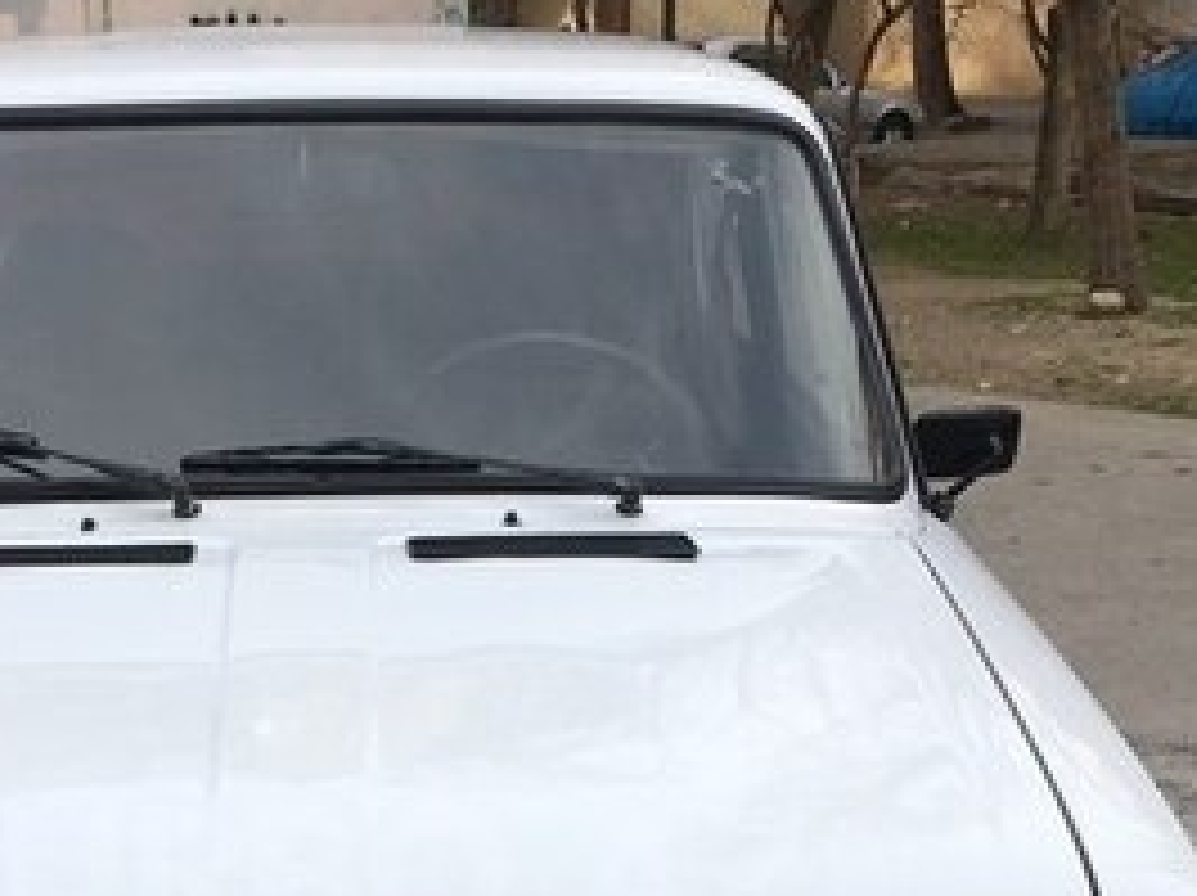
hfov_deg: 26.8
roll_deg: +0.9
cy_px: 876
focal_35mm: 72
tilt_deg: -17.9
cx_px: 351
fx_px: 2487
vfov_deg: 19.9
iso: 25
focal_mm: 4.15
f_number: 2.2
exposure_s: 1/836
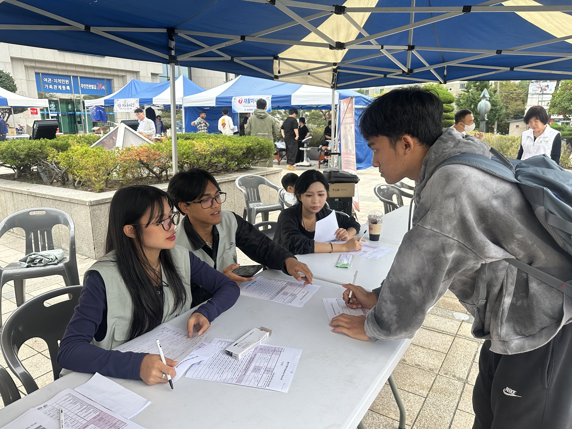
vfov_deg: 56.8
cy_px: 214
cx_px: 286
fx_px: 397
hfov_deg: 71.6
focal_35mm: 24
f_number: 1.78
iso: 160
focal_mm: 6.86
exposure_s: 1/120
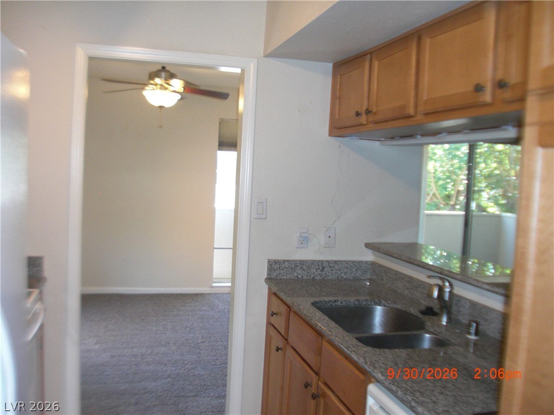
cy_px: 208
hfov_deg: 51.4
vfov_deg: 39.7
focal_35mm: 36
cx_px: 277
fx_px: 576
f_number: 2.8
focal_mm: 6.3
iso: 200
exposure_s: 1/60
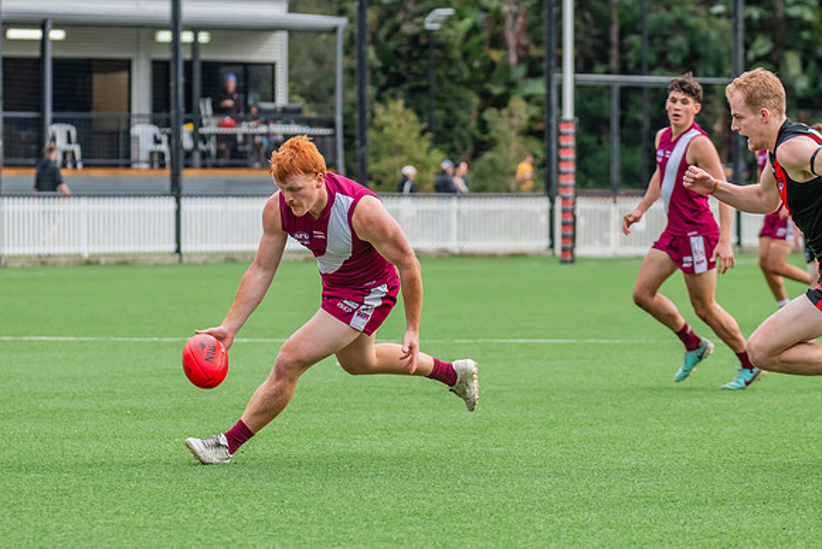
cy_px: 255
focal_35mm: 193
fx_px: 4411
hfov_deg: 10.6
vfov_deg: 7.1
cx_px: 382
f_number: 5.6
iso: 800
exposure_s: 1/1250
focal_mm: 170
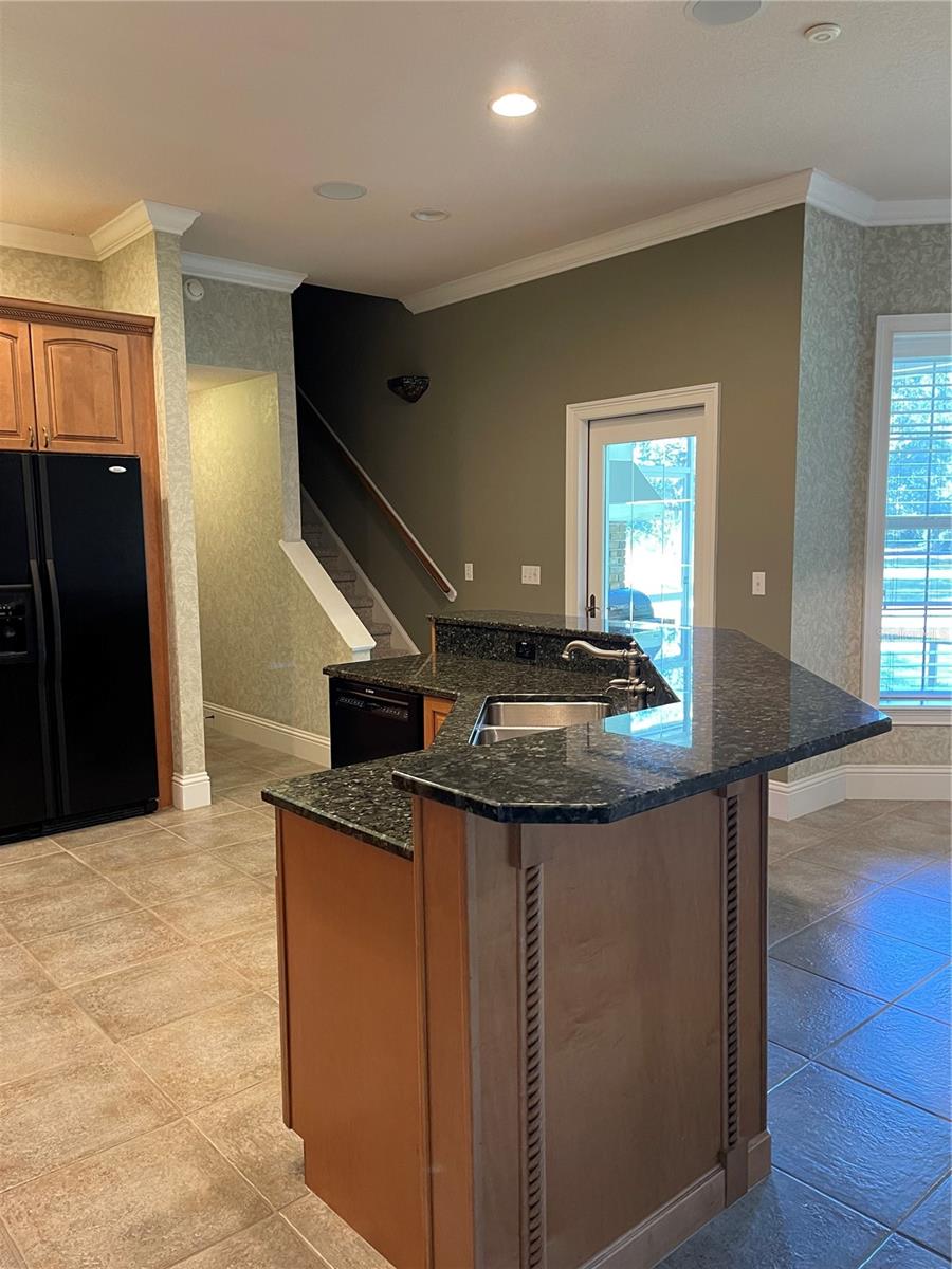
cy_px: 634
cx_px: 476
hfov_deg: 53.1
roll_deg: +0.2
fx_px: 953
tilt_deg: -5.1
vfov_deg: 67.3
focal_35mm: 26
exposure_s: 1/60
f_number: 1.6
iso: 400
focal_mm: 5.1
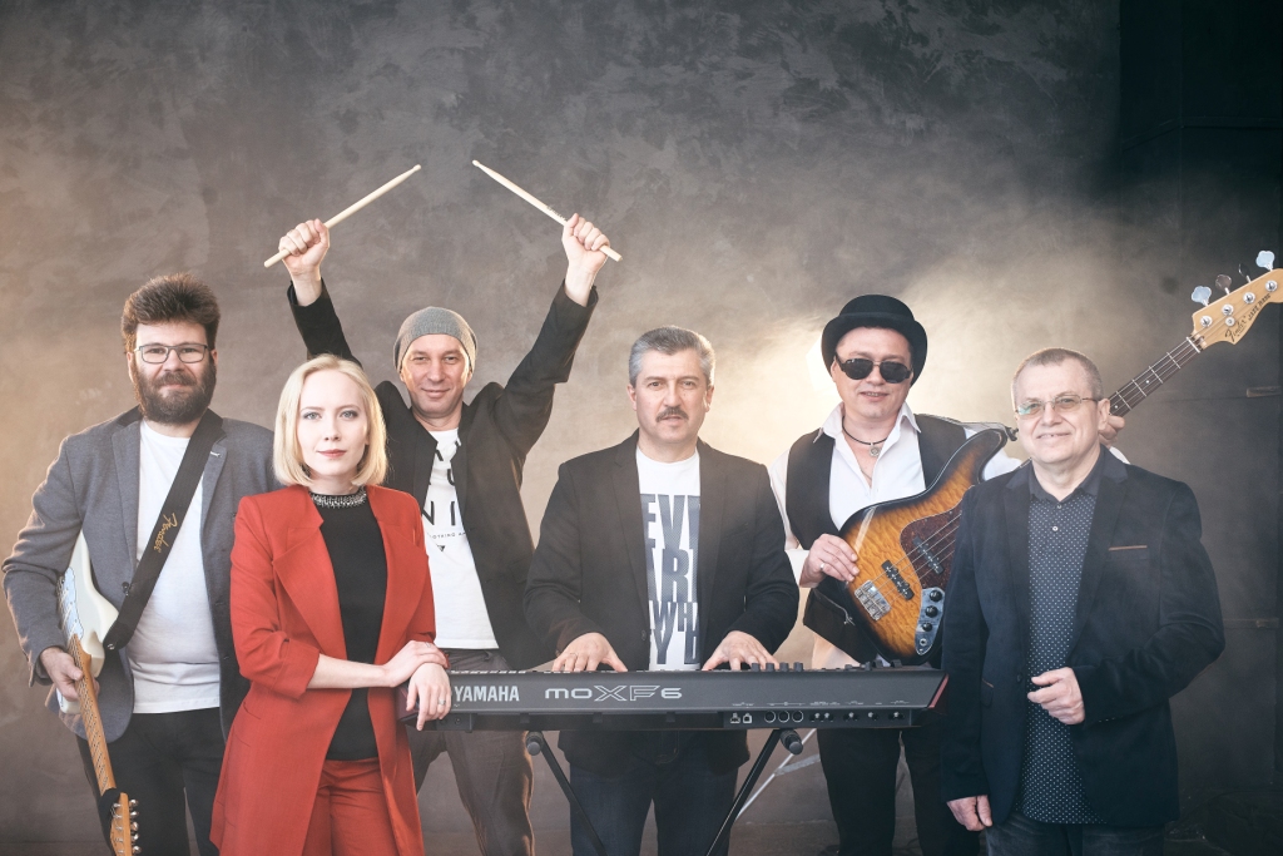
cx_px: 642
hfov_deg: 39.6
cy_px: 428
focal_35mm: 50
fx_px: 1782
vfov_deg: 27.0
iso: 400
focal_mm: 50
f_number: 5.6
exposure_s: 1/160
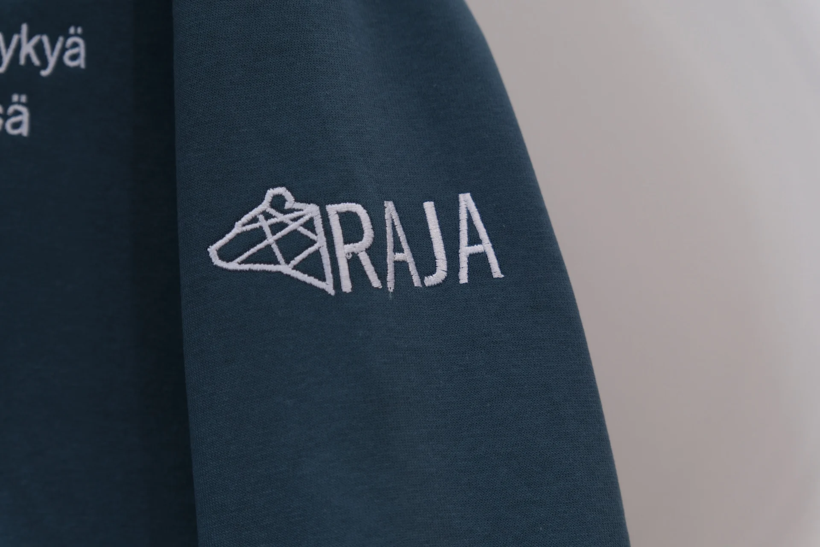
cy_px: 274
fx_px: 2095
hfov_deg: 22.1
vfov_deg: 14.9
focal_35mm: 92
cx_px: 410
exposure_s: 1/180
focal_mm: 61.5
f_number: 2.8
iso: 400
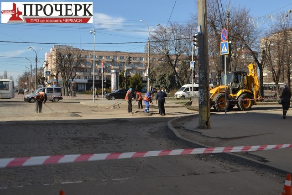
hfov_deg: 53.1
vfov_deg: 36.9
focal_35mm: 36
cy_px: 98
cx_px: 146
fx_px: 292
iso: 100
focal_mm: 24
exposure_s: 1/160
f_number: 6.3
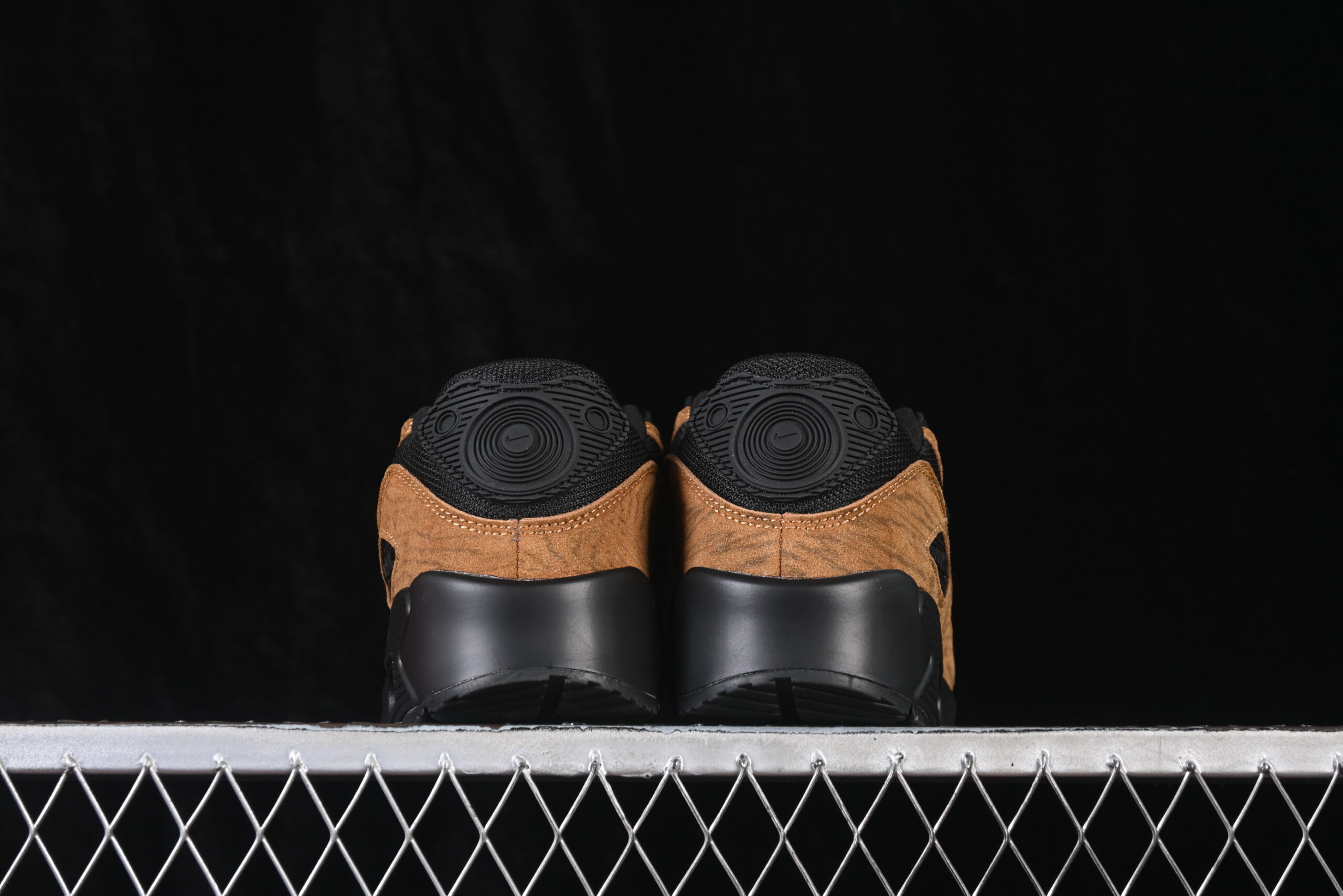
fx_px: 2798
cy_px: 448
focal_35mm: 75
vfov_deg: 18.2
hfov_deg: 27.0
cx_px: 672
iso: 160
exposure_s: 1/60
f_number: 6.3
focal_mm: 50
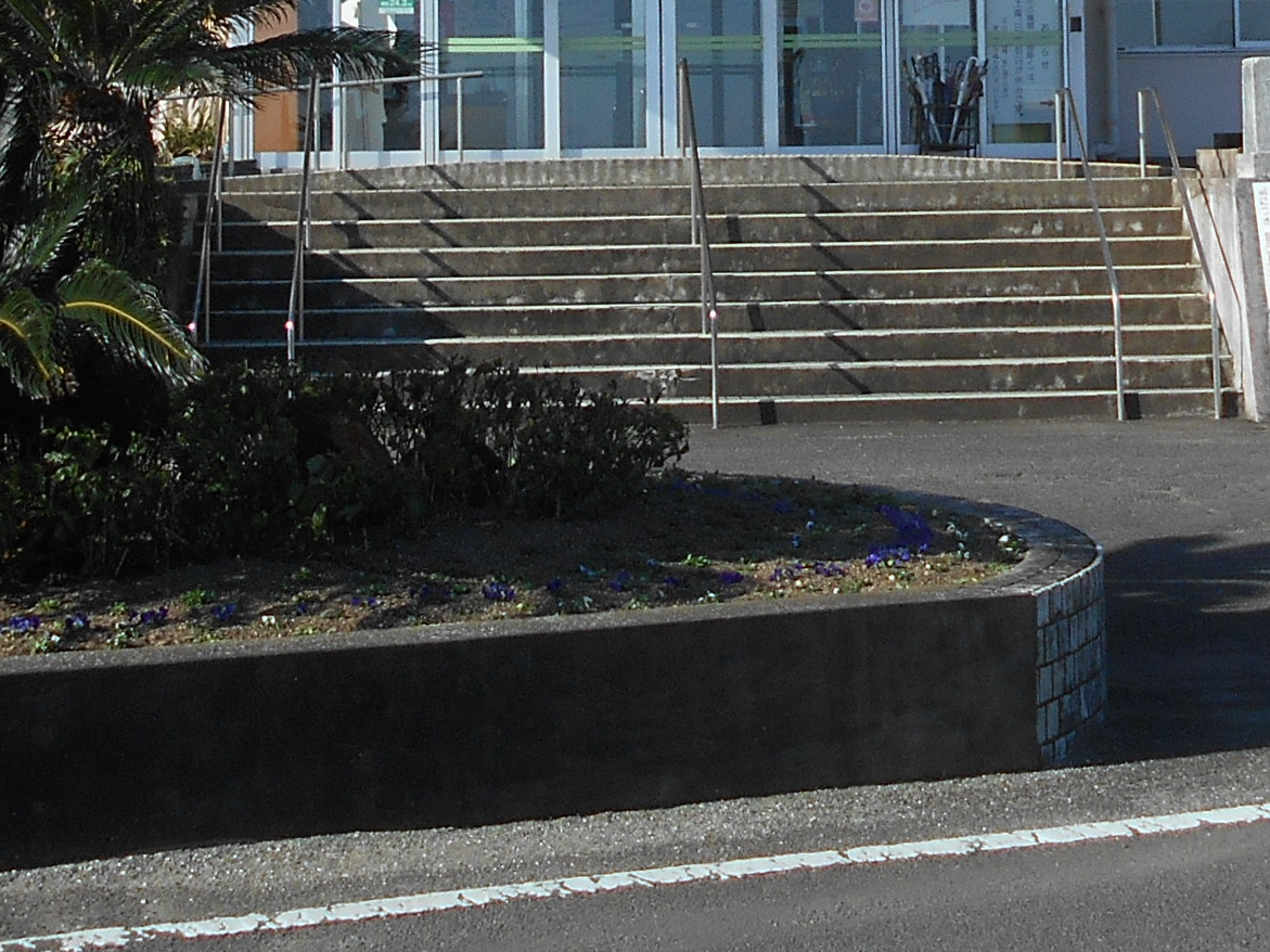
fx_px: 2971
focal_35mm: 81
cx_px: 569
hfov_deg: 24.1
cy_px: -100
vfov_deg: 17.6
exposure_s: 1/800
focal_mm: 4.6
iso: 80
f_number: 3.2
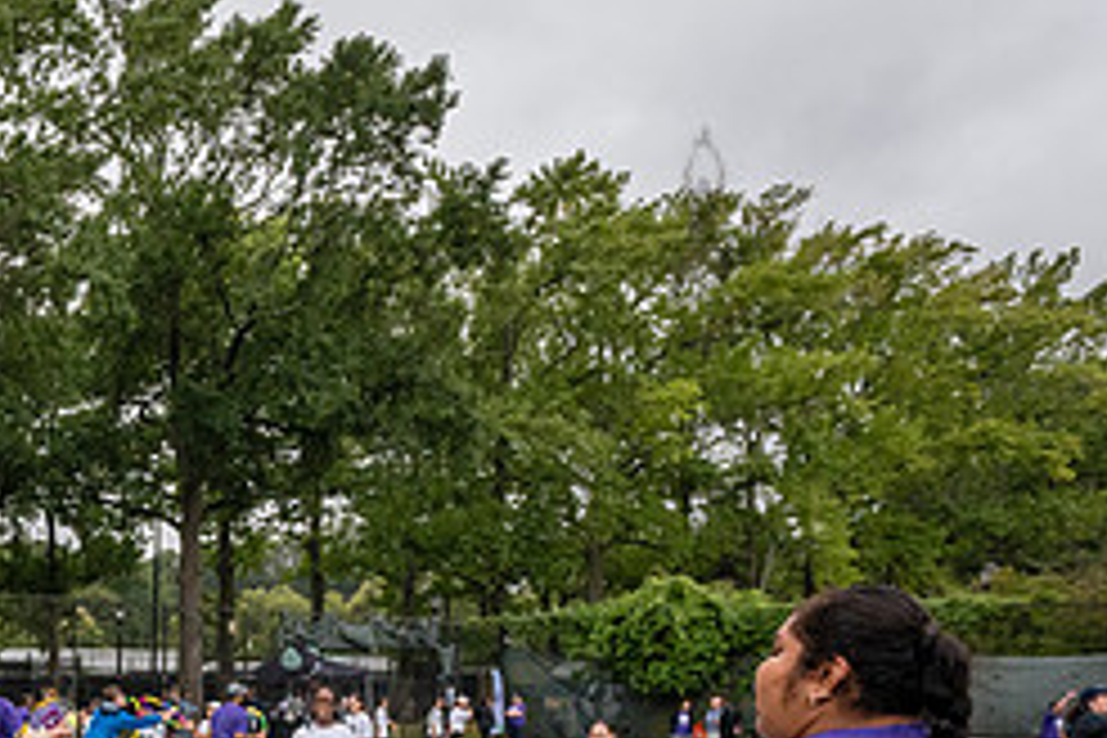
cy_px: 857
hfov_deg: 30.5
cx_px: -171
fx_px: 1753
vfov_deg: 22.2
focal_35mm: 57
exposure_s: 1/2500
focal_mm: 24
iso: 1600
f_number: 5
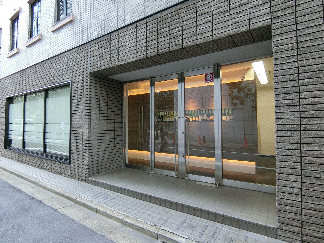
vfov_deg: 68.7
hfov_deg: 84.7
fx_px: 178
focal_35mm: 19
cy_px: 122
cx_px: 162
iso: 160
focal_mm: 4.06
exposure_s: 1/125
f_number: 2.7
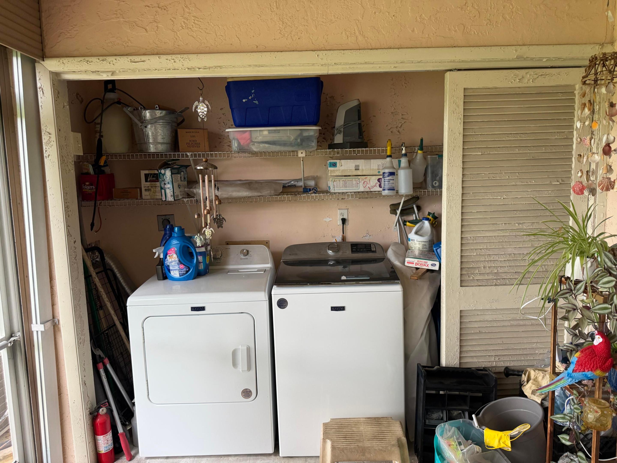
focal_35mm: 24
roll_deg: +1.2
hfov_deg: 71.6
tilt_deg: -5.0
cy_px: 232
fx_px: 428
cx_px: 308
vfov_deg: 56.8
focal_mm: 6.76
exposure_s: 1/106
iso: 200
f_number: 1.78
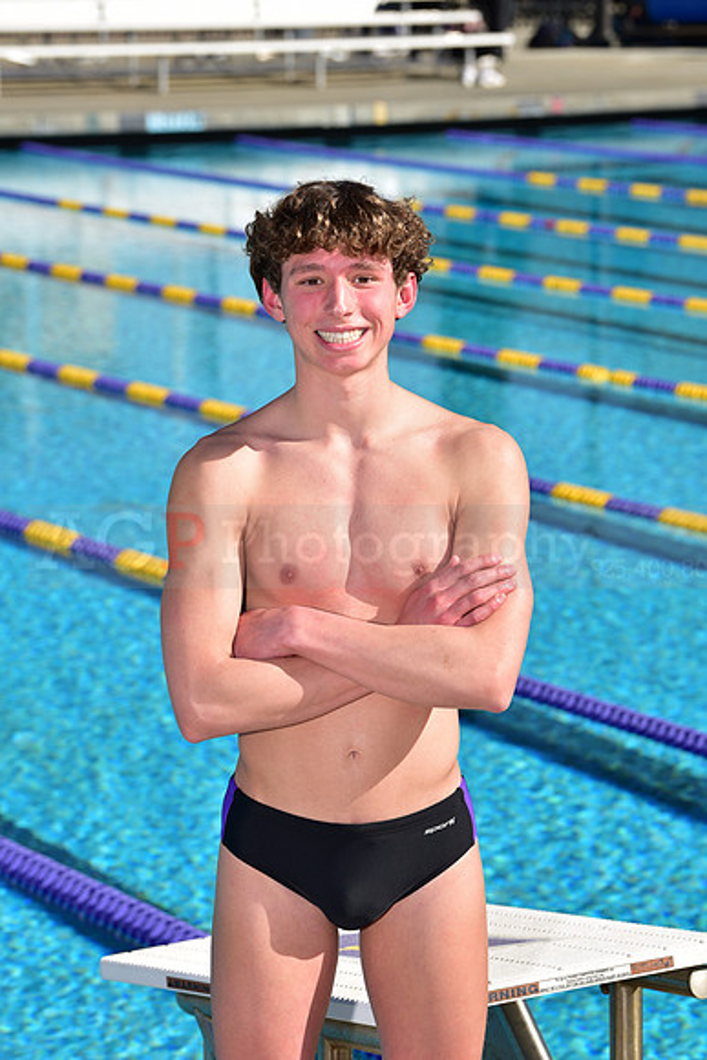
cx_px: 354
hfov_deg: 11.4
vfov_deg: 17.1
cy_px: 530
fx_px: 3533
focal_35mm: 120
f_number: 7.1
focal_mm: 120
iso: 64
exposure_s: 1/250
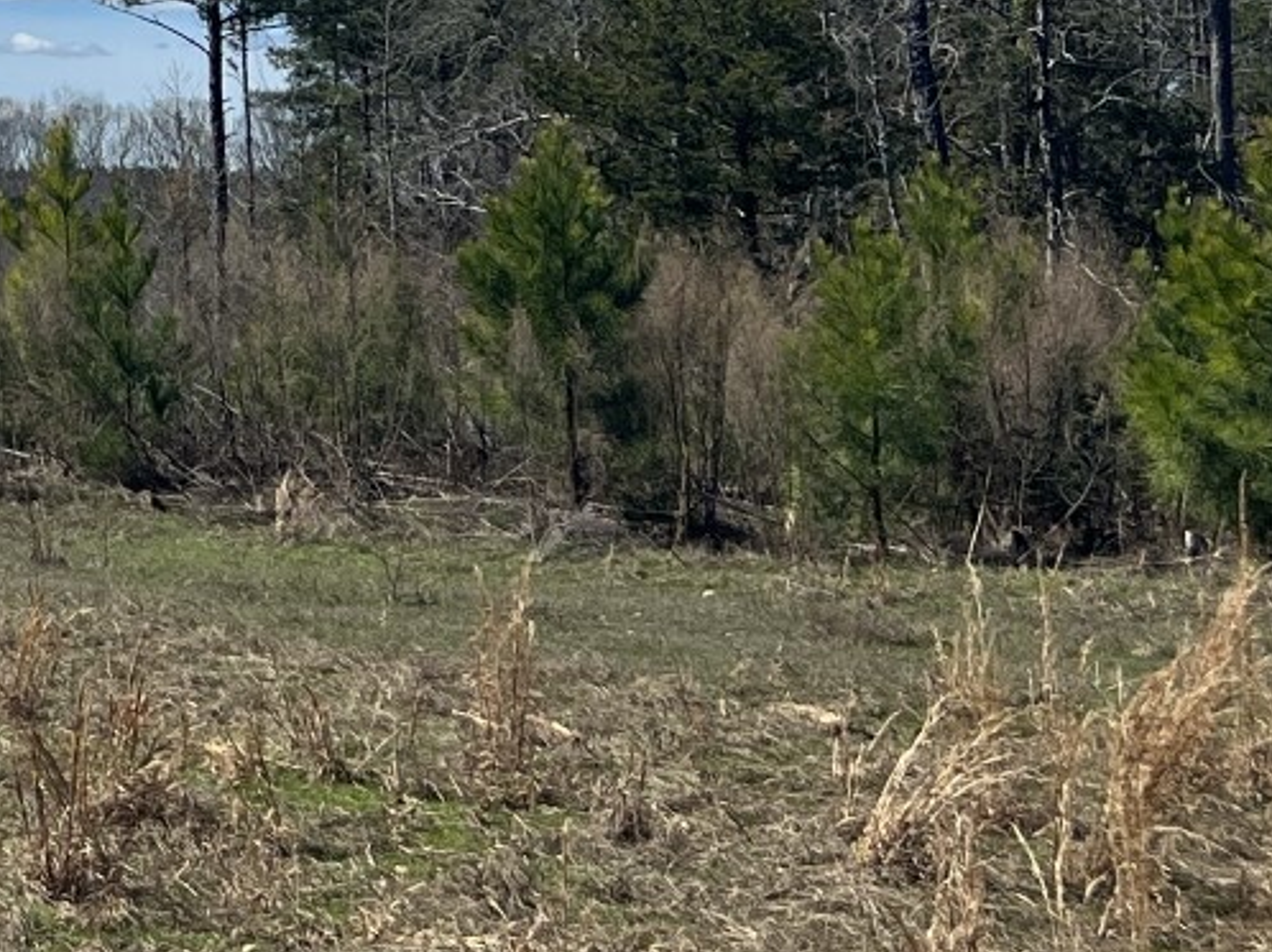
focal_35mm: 107
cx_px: -623
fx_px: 3930
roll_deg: +0.1
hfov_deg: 16.7
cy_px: -291
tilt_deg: +6.4
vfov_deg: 13.3
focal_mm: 5.7
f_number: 1.5
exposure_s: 1/8000
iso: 50
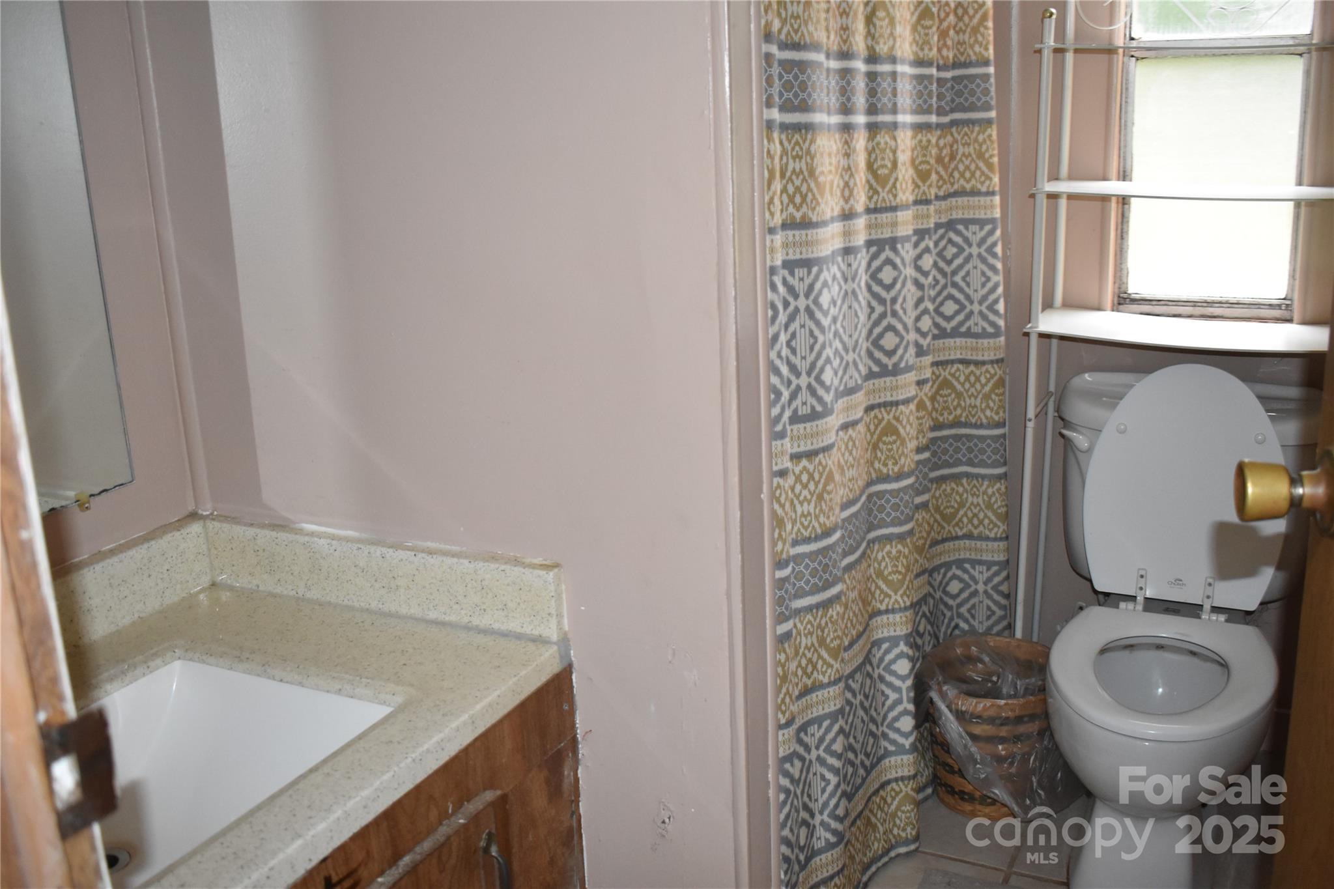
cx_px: 667
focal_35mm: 34
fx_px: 1278
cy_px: 444
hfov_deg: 55.1
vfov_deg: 38.4
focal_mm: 23
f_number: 3.8
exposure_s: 1/80
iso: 1600
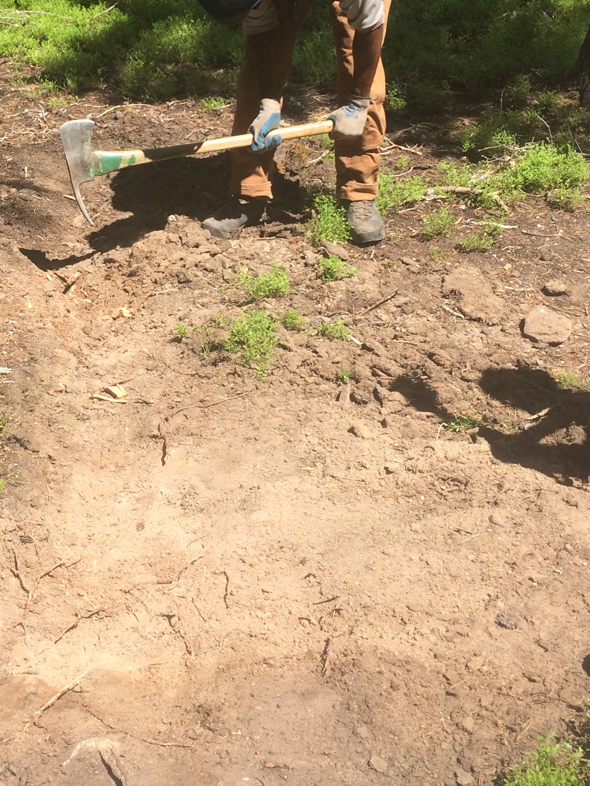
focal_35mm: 55
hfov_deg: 25.9
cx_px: 94
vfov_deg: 34.6
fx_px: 1250
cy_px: 254
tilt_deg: -30.4
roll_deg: +1.4
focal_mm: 4.15
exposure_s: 1/1026
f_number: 2.2
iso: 32
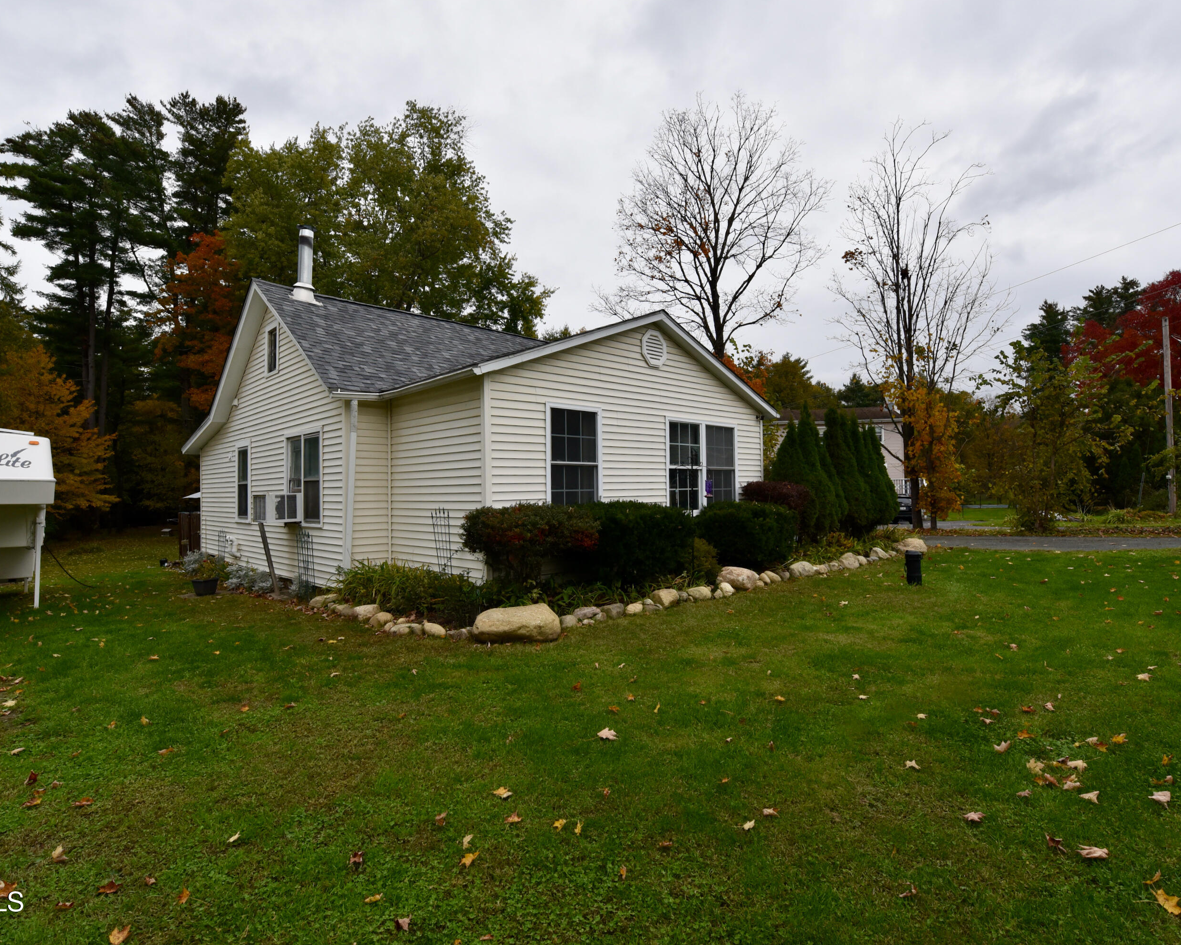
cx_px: 596
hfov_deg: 89.6
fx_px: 594
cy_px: 469
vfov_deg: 77.0
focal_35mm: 17
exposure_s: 1/640
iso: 800
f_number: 13
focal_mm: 15
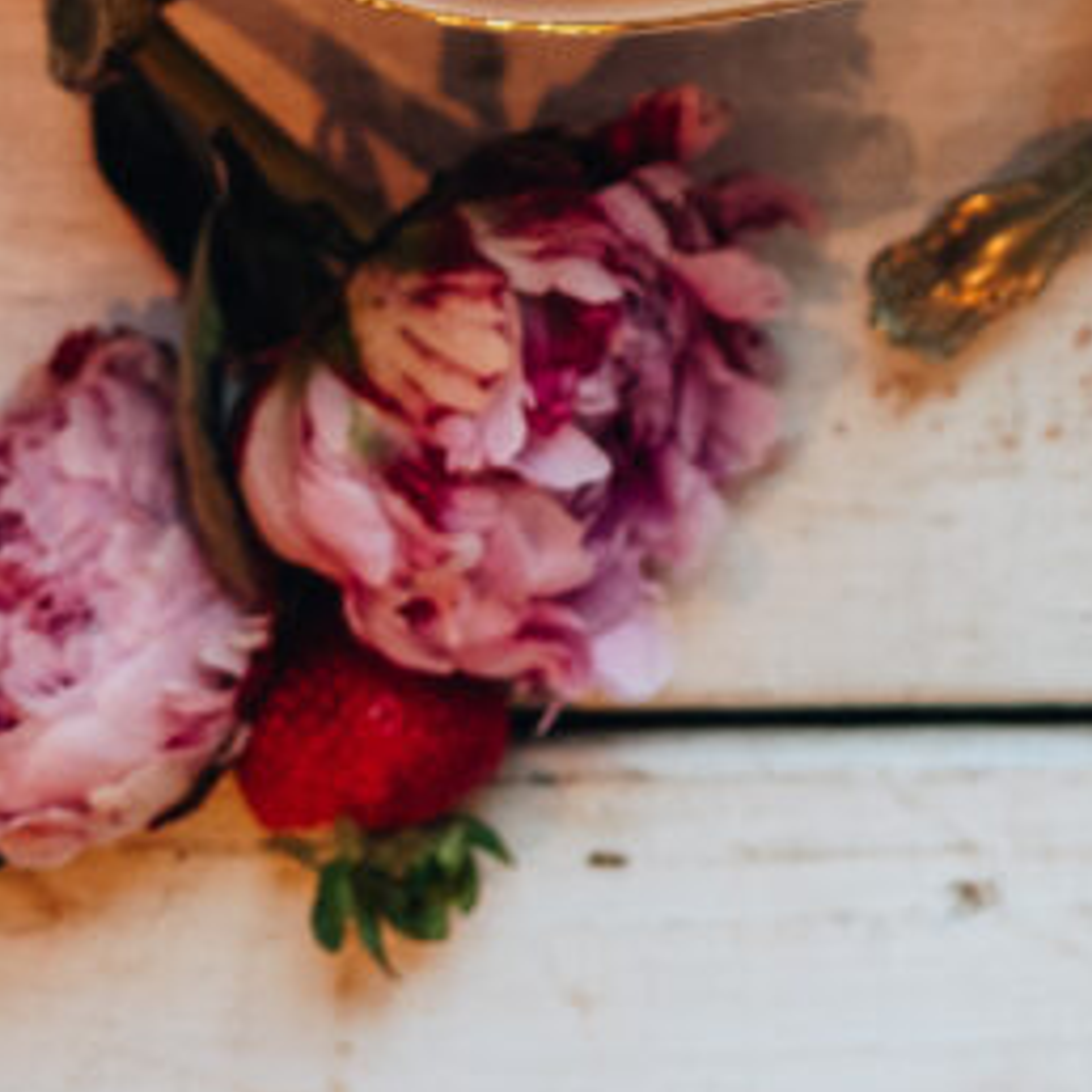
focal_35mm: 179
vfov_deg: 9.4
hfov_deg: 9.6
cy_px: -720
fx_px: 6389
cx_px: 1306
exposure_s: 1/250
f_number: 2.5
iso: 640
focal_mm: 35
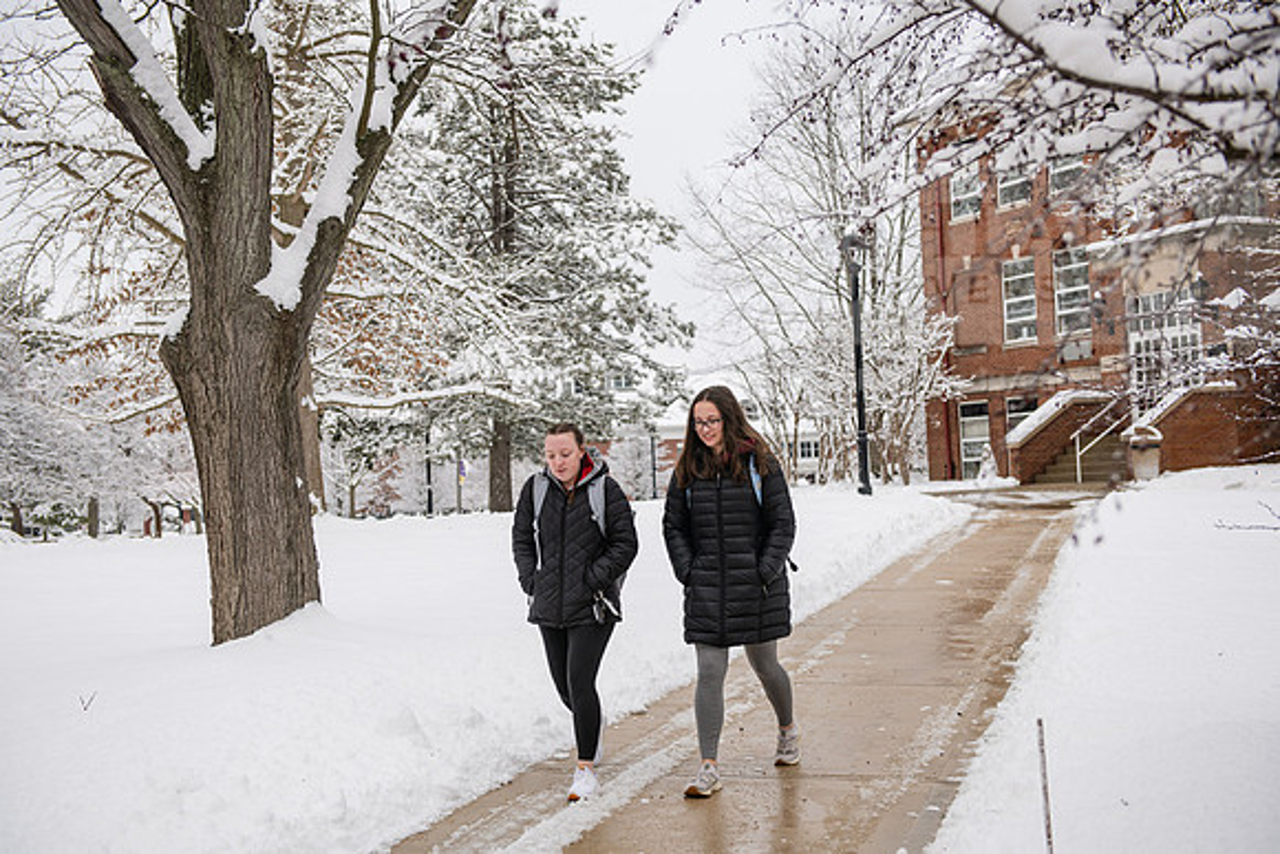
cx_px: 640
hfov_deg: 41.1
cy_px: 427
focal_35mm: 48
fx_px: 1707
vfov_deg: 28.1
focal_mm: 48
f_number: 4
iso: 125
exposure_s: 1/640
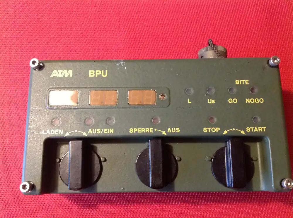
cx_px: 146
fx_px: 296
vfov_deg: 40.6
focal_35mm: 35
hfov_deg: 52.7
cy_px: 109
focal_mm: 4.28
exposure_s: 1/15
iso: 400
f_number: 2.4
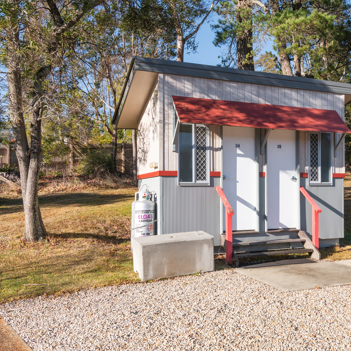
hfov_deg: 41.8
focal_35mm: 39
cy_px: 177
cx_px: 253
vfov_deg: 42.8
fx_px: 447
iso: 125
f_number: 10
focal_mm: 30
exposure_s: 1/160
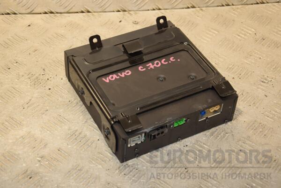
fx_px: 562
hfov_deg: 28.1
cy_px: 94
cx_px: 140
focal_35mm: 72
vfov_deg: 18.9
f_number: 5.6
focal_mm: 48
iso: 800
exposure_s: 1/200
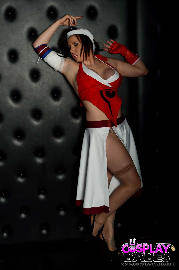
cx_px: 90
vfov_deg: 36.9
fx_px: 405
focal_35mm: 54
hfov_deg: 24.9
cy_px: 135
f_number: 10
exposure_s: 1/200
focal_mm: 36
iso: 200
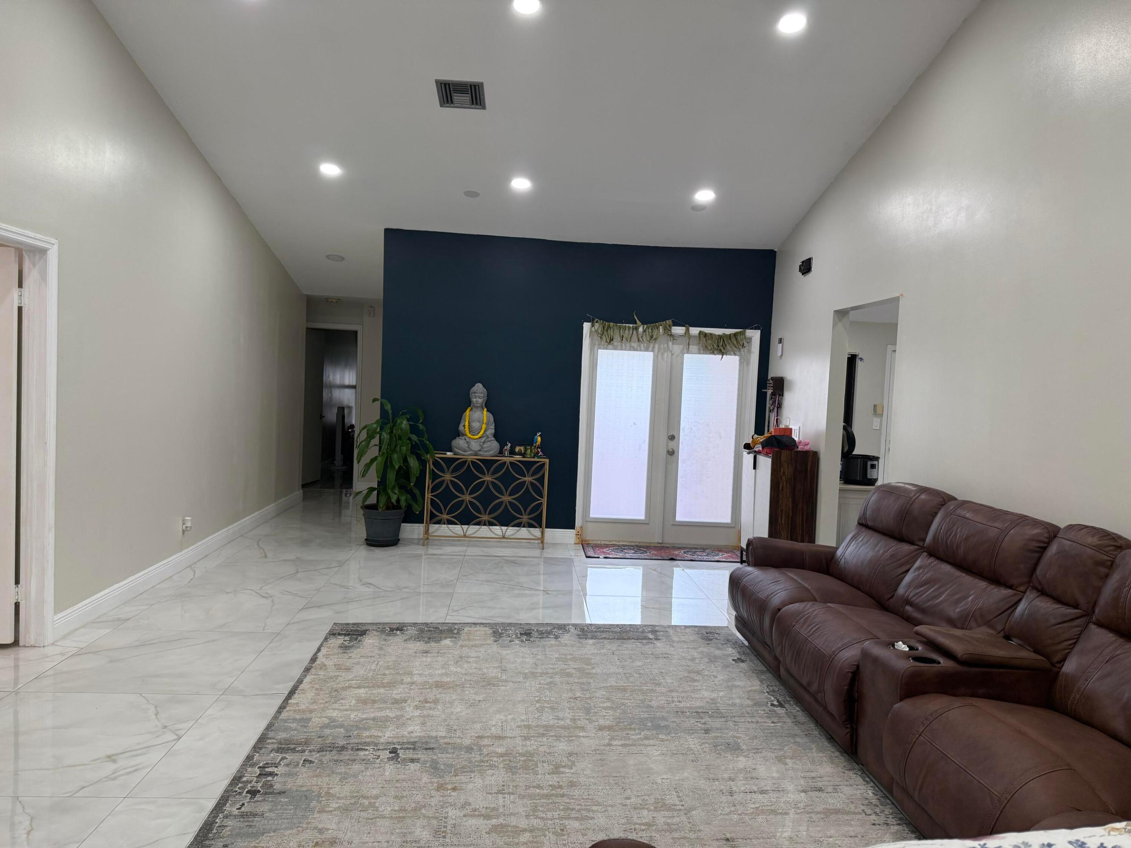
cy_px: 424
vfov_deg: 56.8
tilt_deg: -2.5
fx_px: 784
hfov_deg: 71.6
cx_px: 566
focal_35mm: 24
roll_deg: -2.8
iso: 160
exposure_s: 1/120
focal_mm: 6.76
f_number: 1.78
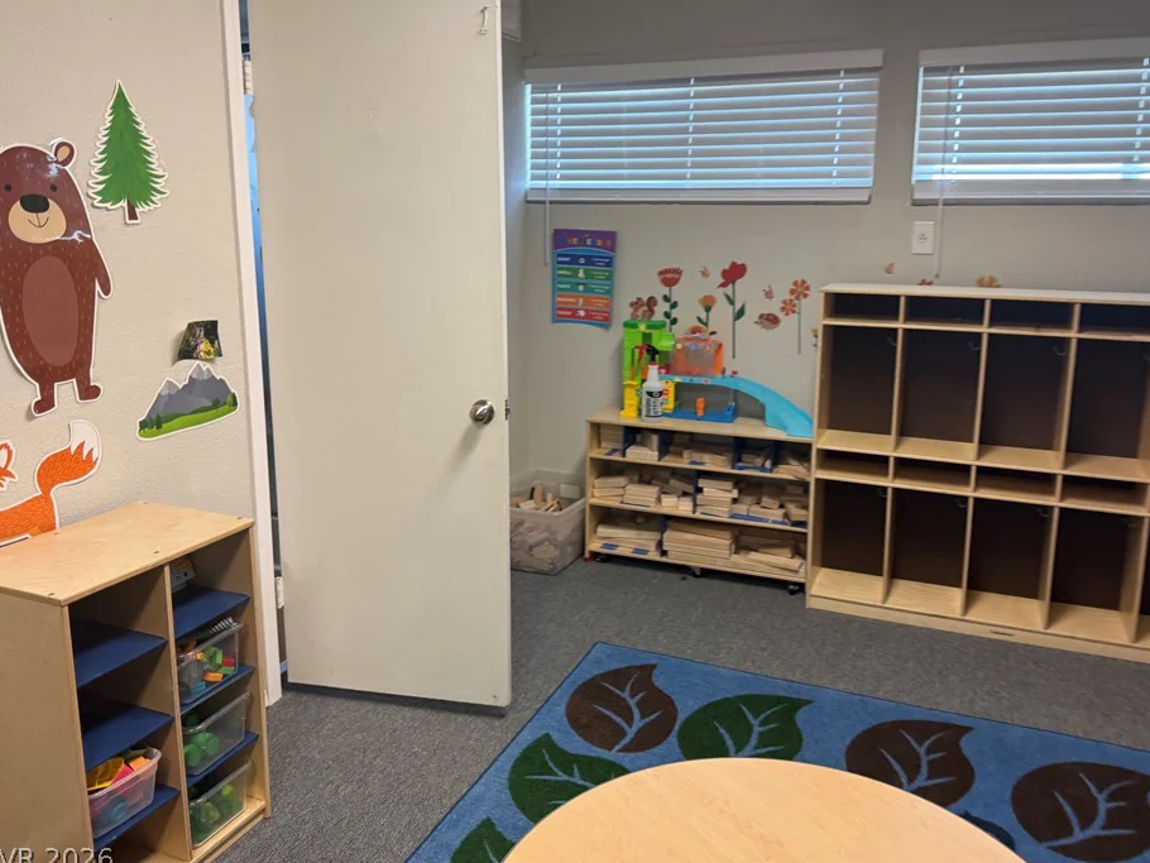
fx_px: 897
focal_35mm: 27
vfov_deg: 51.3
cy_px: 394
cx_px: 623
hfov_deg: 65.2
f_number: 1.78
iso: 125
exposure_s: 1/60
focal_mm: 6.76
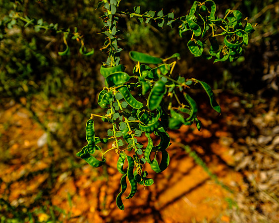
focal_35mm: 41
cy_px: 112
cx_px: 112
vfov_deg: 36.9
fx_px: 335
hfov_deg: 45.0
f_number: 4
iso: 400
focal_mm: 24
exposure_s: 1/5400
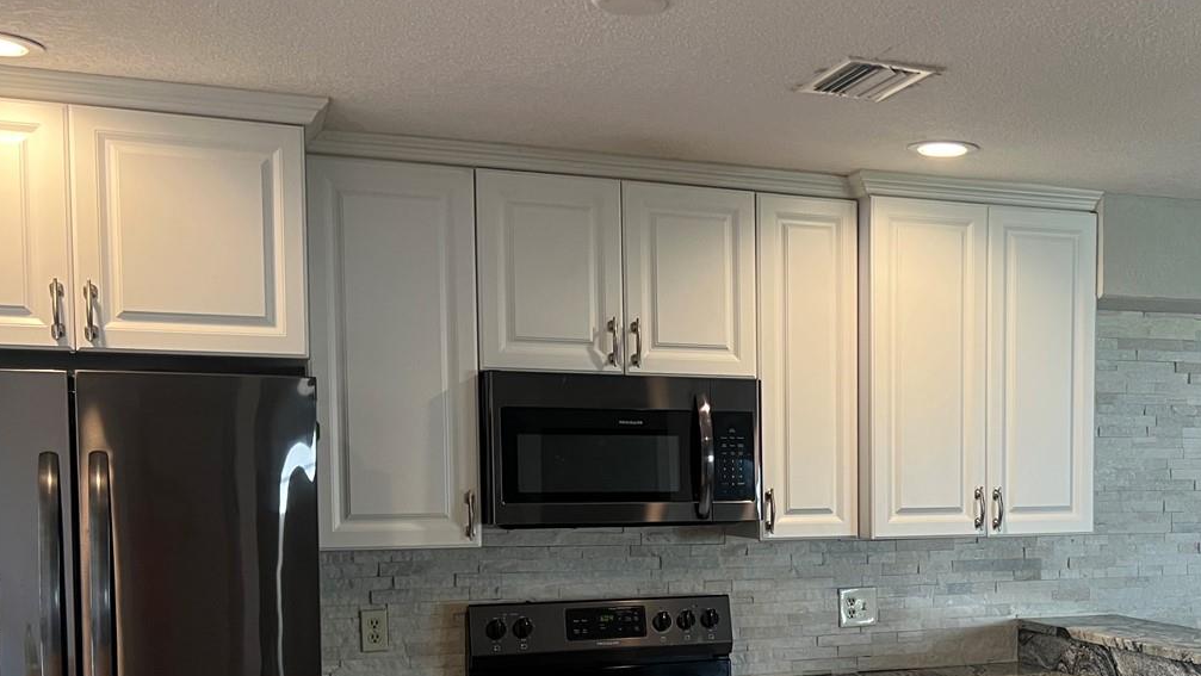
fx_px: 1433
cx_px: 850
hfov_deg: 44.4
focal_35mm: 45
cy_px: 570
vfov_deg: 25.9
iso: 100
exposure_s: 1/60
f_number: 1.5
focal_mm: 5.7
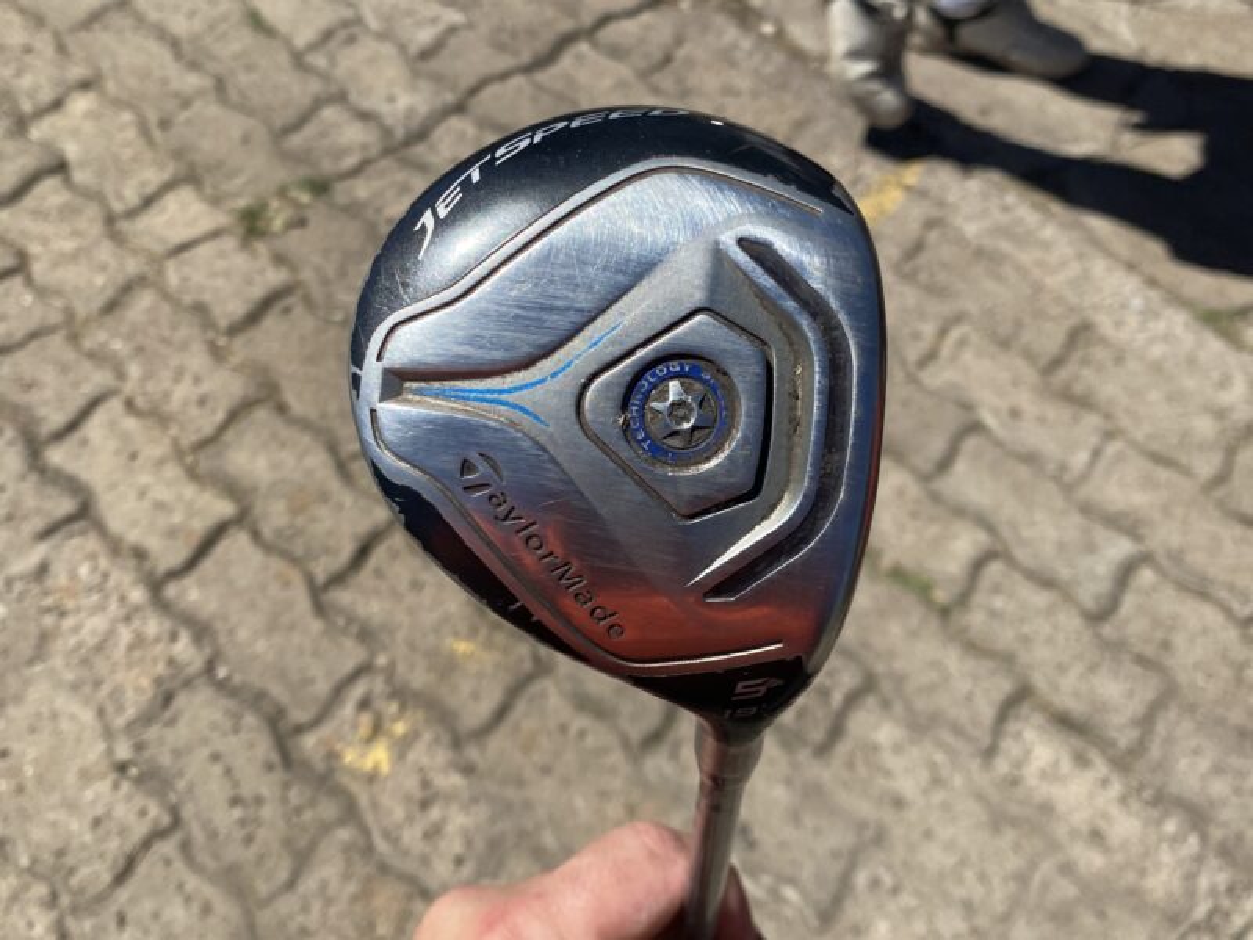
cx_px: 626
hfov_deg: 67.3
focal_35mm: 26
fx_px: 941
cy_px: 470
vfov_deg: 53.1
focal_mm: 4.25
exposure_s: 1/3040
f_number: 1.8
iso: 32
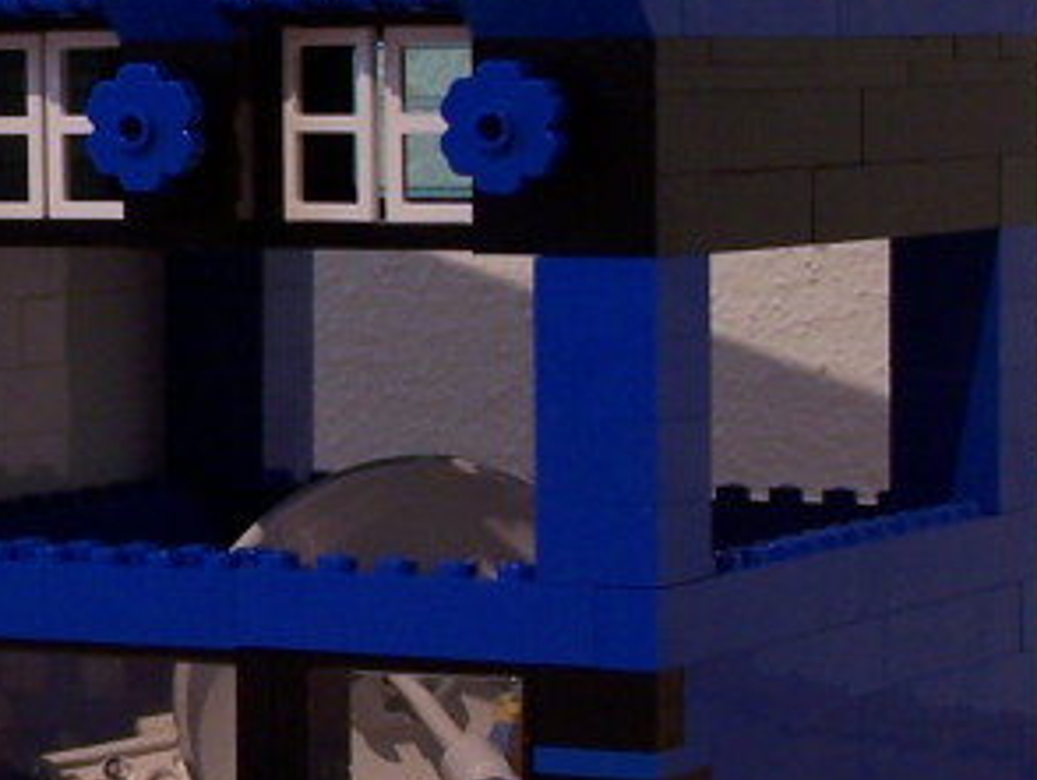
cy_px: 258
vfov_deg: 7.6
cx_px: -247
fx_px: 5846
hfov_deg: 10.0
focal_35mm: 195
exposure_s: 1/2
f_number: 3.1
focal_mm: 9.3
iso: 80
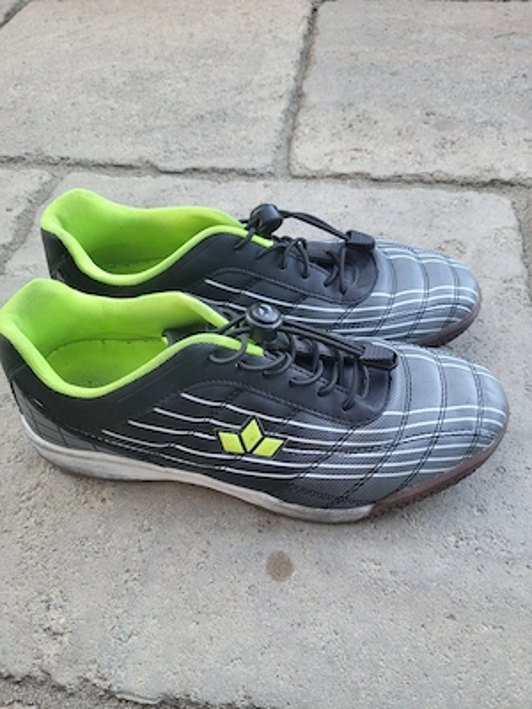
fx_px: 533
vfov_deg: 67.3
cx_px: 266
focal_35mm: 26
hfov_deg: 53.1
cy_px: 354
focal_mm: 5.4
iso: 125
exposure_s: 1/100
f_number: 1.8
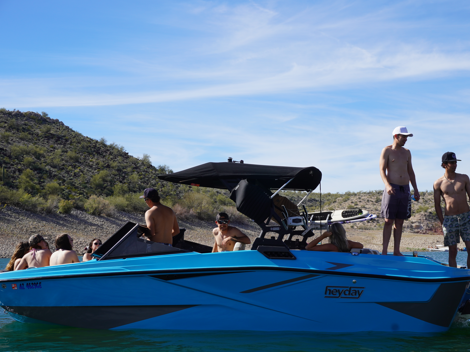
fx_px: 883
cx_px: 262
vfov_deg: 22.6
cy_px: 176
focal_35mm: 65
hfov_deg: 29.8
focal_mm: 40
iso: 100
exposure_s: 1/160
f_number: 11
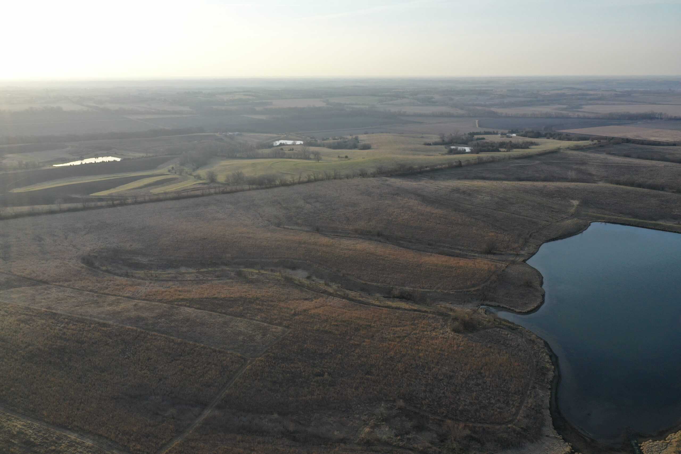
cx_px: 340
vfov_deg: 46.4
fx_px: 530
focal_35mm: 28
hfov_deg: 65.5
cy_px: 227
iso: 100
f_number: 5.6
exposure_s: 1/320
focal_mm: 10.26
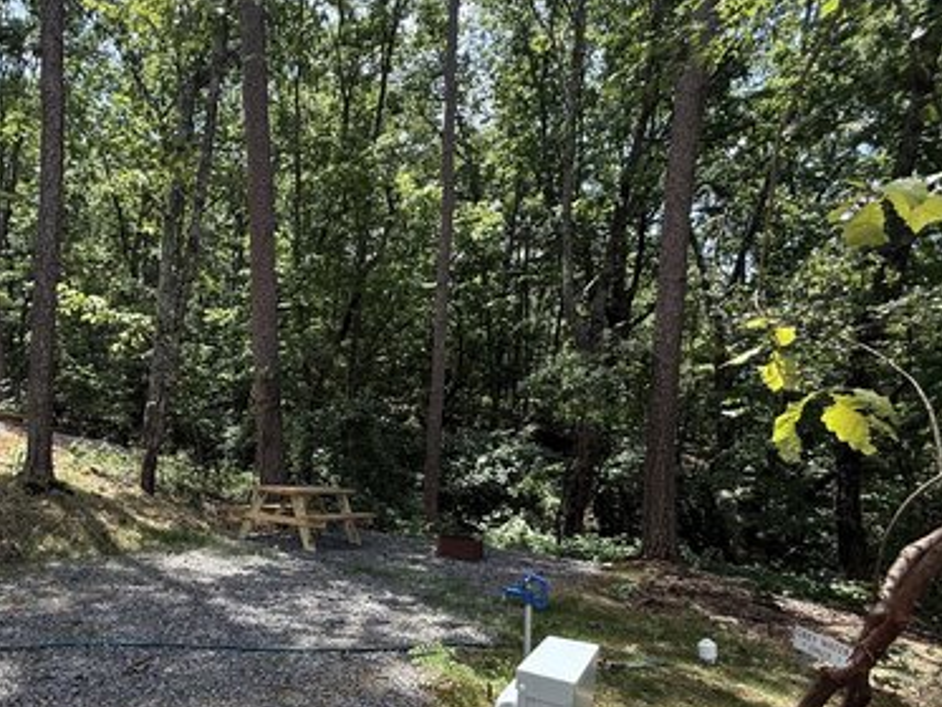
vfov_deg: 55.1
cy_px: 495
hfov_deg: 68.6
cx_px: 280
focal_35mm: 24
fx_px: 653
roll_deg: +0.8
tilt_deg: -4.3
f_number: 2.2
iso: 64
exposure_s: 1/448
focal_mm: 2.22
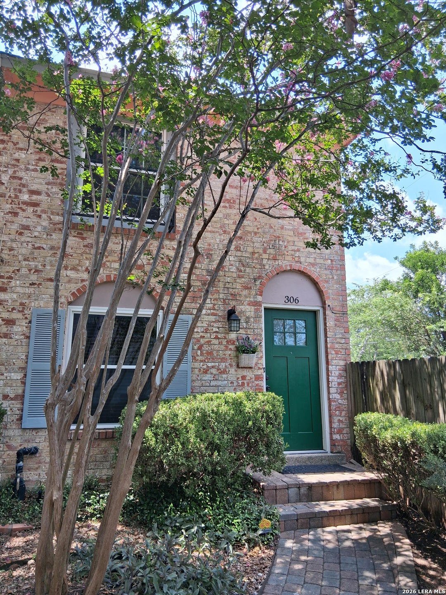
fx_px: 447
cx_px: 223
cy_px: 298
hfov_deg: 53.1
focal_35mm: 26
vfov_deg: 67.3
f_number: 1.8
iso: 25
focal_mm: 3.98
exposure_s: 1/124
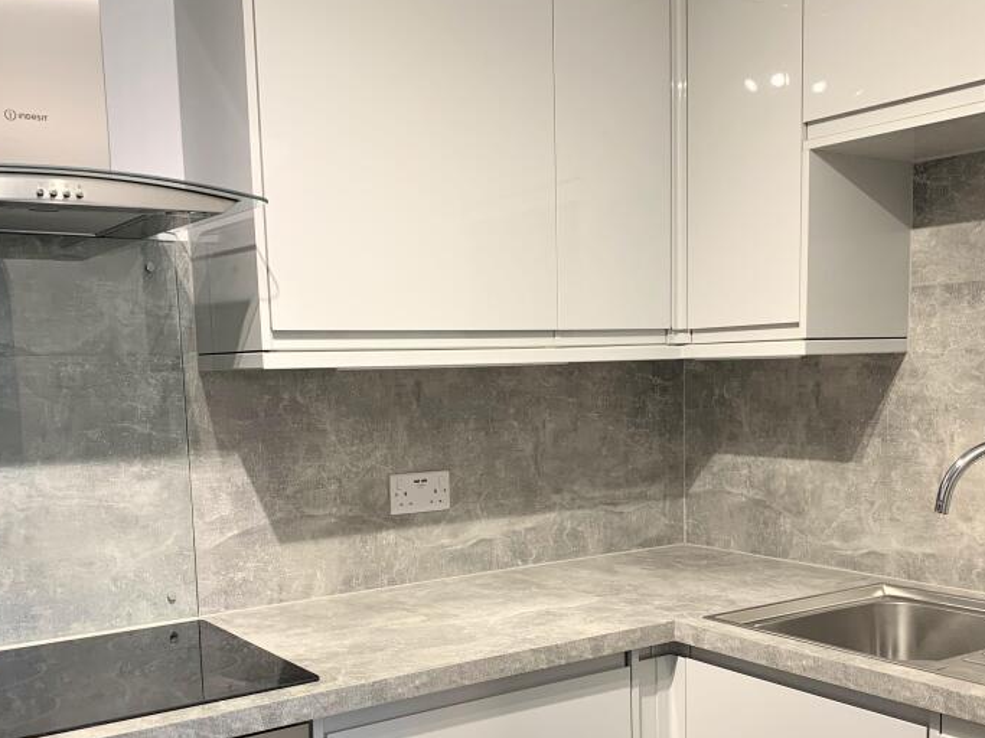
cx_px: 511
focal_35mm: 39
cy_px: 512
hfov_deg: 47.9
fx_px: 1110
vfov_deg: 36.3
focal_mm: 4.25
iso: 80
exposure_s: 1/50
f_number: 1.8
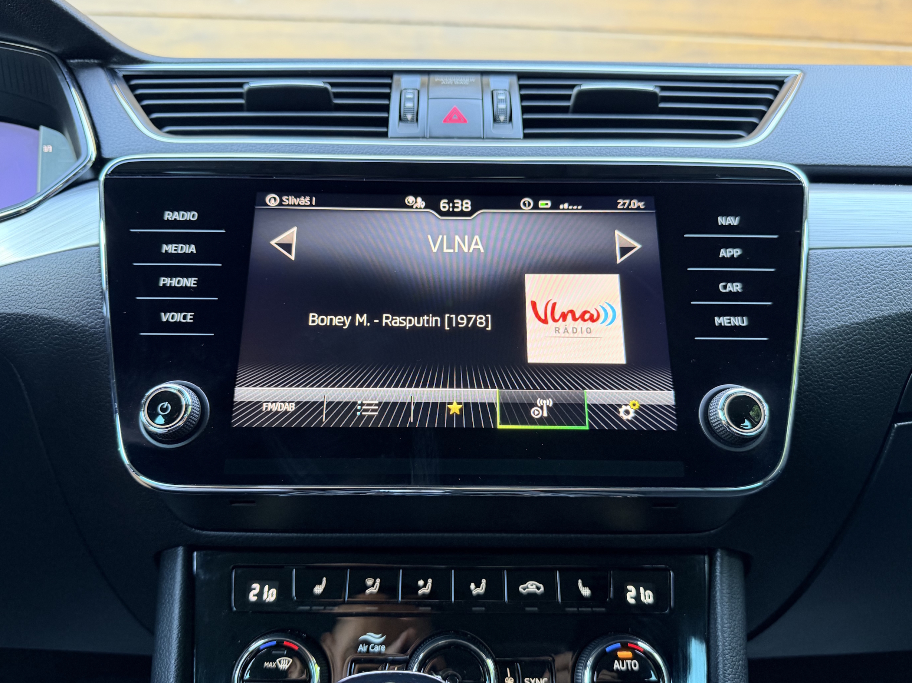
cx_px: 451
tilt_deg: -3.4
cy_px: 338
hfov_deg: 69.4
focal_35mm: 25
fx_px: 659
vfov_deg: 54.9
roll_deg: -0.7
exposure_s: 1/60
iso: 320
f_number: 1.78
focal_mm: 6.76
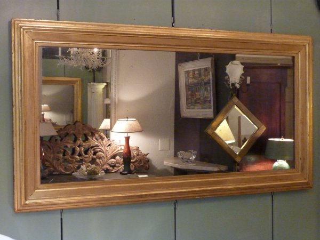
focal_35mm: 55
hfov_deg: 34.9
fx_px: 508
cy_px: 120
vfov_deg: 26.6
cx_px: 160
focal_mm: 9.1
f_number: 3.9
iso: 800
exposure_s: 1/25
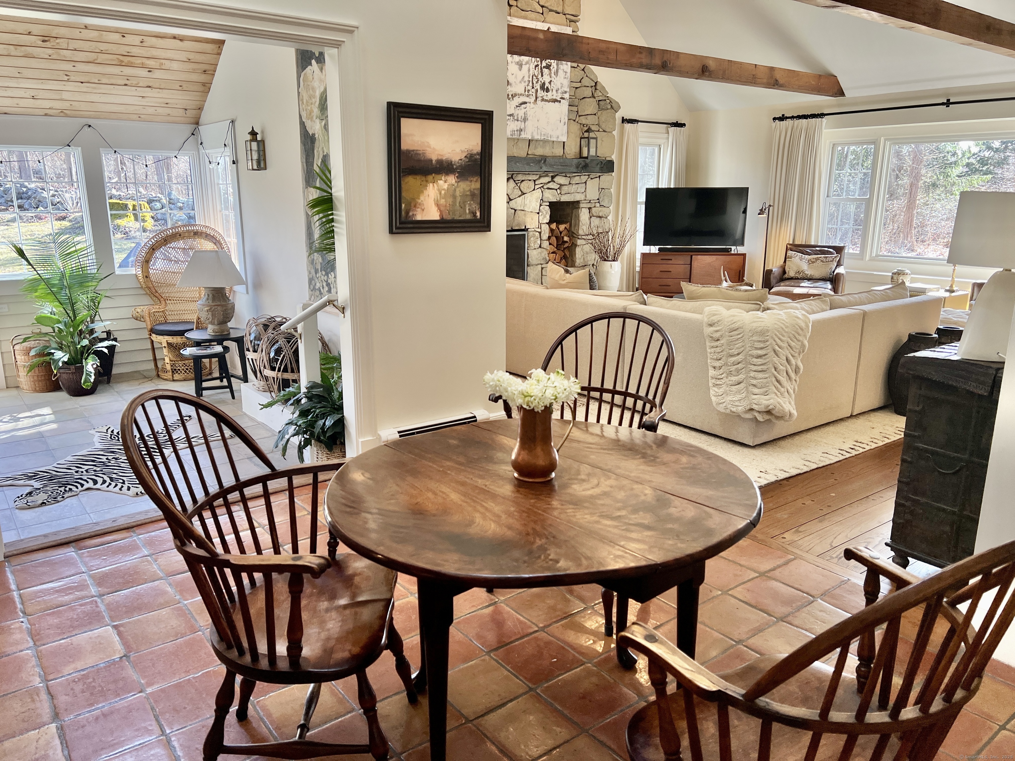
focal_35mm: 26
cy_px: 380
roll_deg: +0.2
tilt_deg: -13.5
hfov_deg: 67.3
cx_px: 508
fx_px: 762
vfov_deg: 53.1
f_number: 1.5
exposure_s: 1/120
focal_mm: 5.7
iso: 64
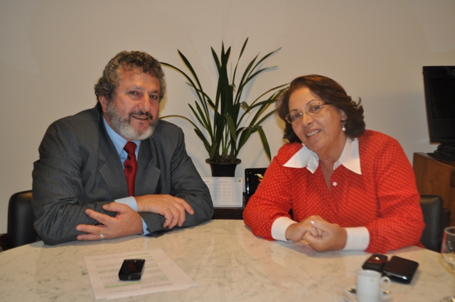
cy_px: 151
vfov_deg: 31.8
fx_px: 530
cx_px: 228
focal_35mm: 42
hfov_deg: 46.5
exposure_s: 1/60
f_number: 4.5
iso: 800
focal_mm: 28
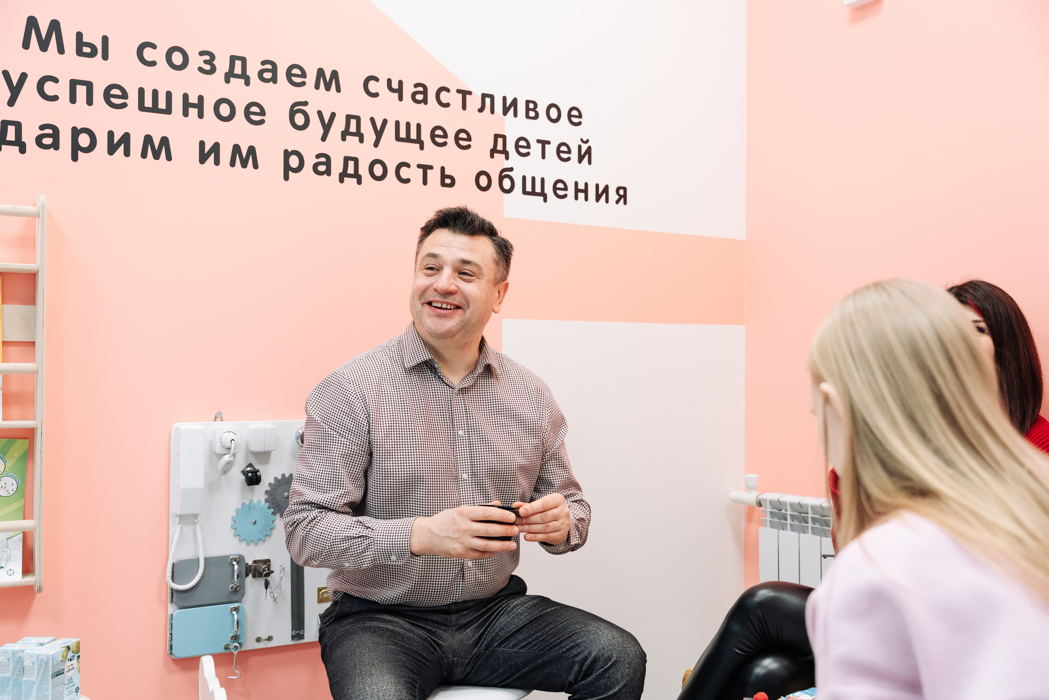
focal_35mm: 36
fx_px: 1040
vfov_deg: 37.2
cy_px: 350
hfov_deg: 53.5
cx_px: 524
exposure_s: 1/125
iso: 800
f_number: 3.5
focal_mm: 35.7
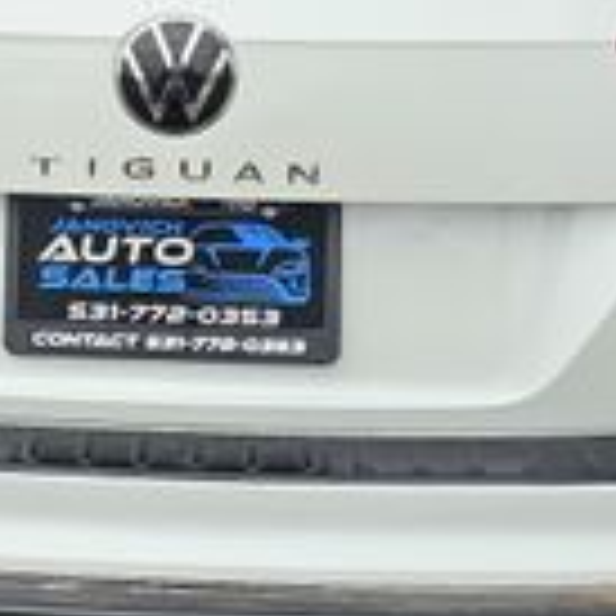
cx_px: 126
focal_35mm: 95
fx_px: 1913
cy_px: 31
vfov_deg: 17.9
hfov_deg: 18.1
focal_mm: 6.3
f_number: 1.7
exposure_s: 1/391
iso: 10
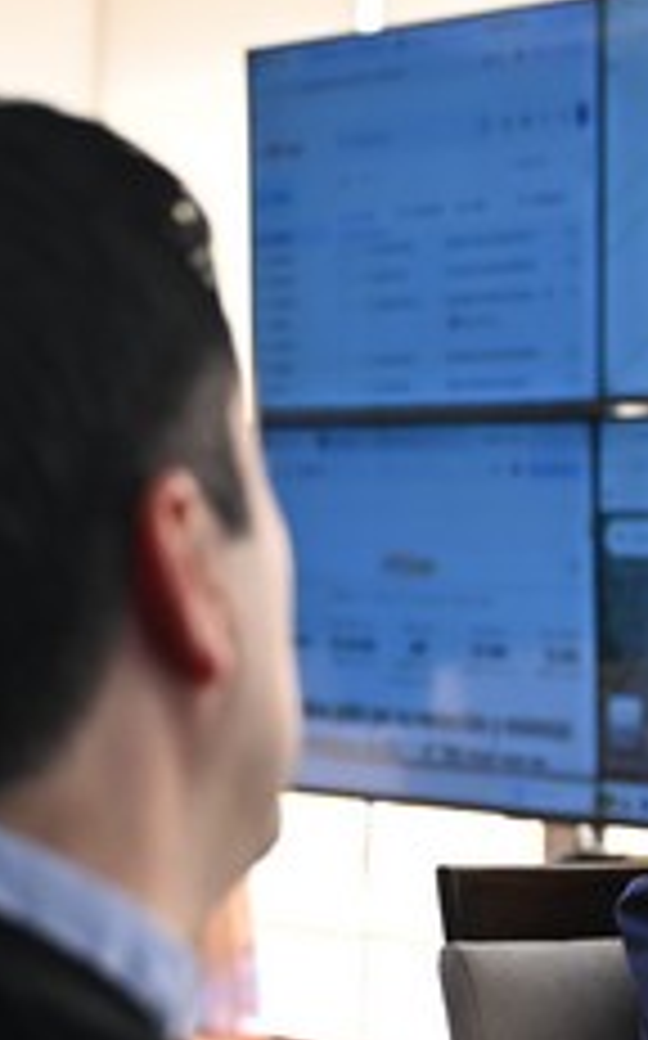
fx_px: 4303
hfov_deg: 8.3
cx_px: 1130
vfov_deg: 13.6
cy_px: 1029
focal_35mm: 152
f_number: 3.2
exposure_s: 1/320
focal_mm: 43
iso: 1000
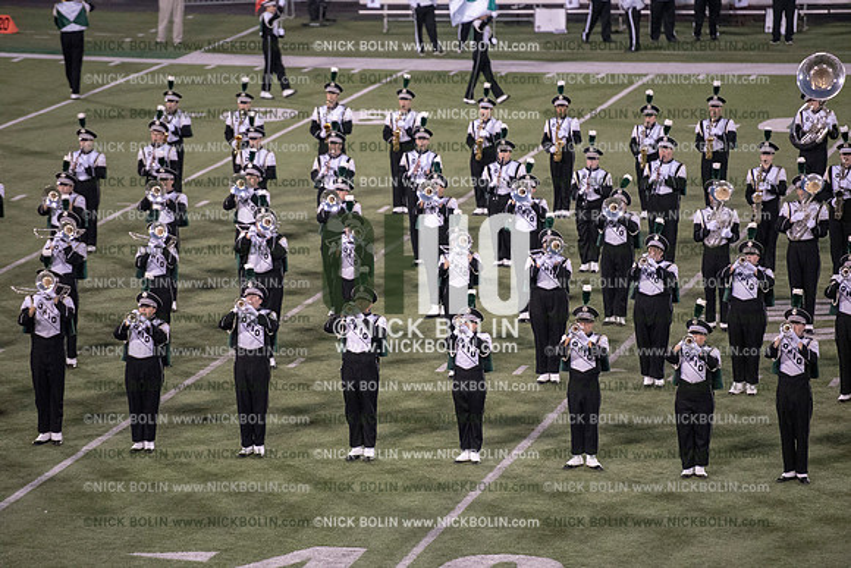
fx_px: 4729
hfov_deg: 10.3
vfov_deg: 6.9
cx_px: 426
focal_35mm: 200
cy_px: 284
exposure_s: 1/1250
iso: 5000
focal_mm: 200
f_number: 3.2
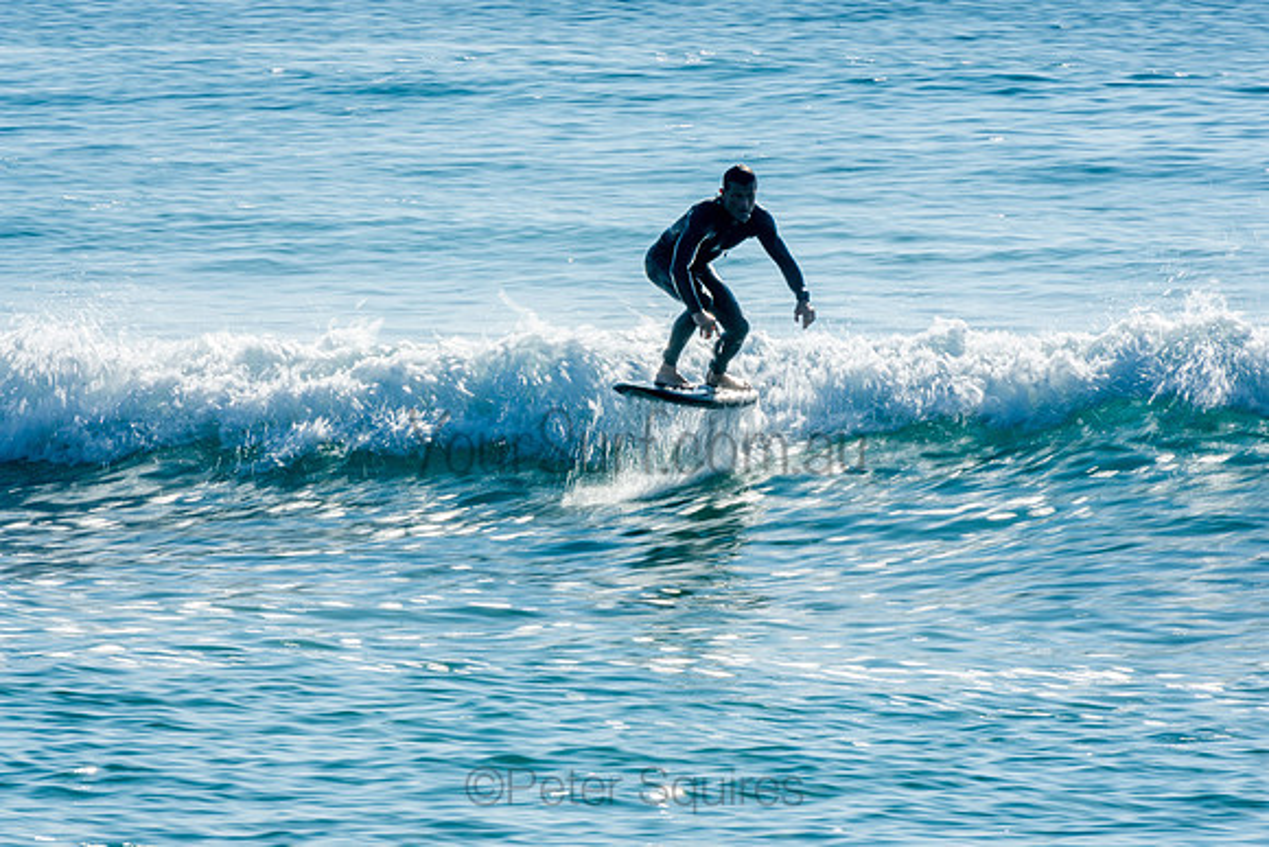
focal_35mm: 600
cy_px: 424
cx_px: 634
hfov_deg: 3.4
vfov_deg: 2.3
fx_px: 21154
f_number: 25
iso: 100
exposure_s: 1/30
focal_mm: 400
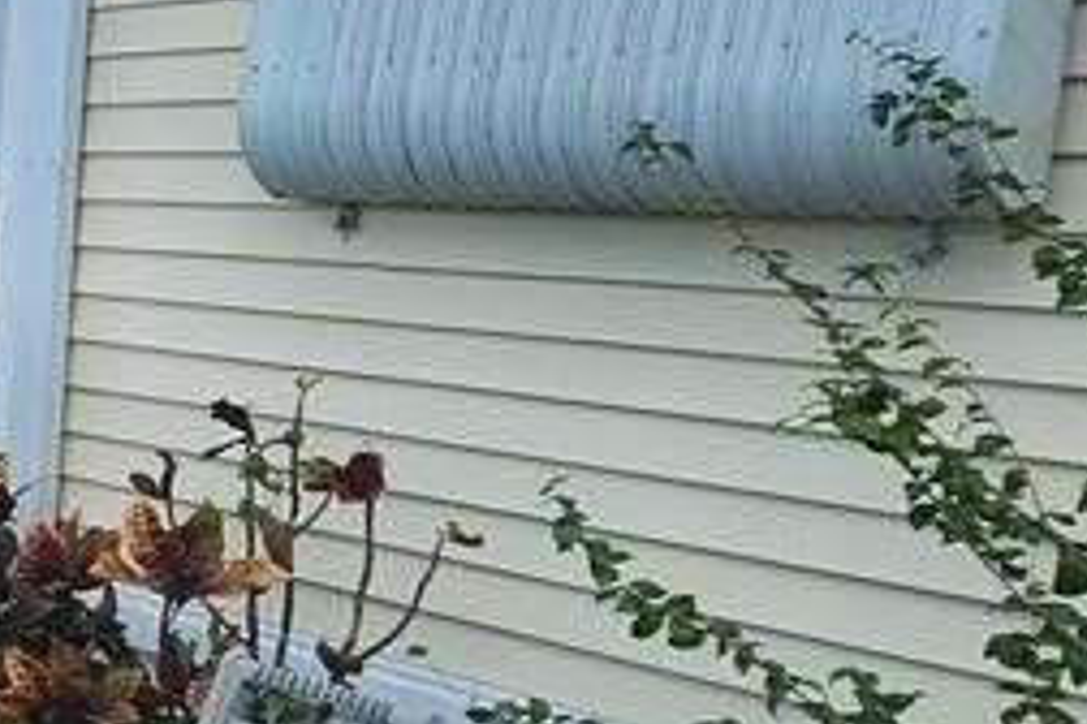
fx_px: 1661
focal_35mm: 55
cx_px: -535
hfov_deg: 26.5
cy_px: 353
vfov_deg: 24.6
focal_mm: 2.2
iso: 50
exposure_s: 1/1205
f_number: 2.2
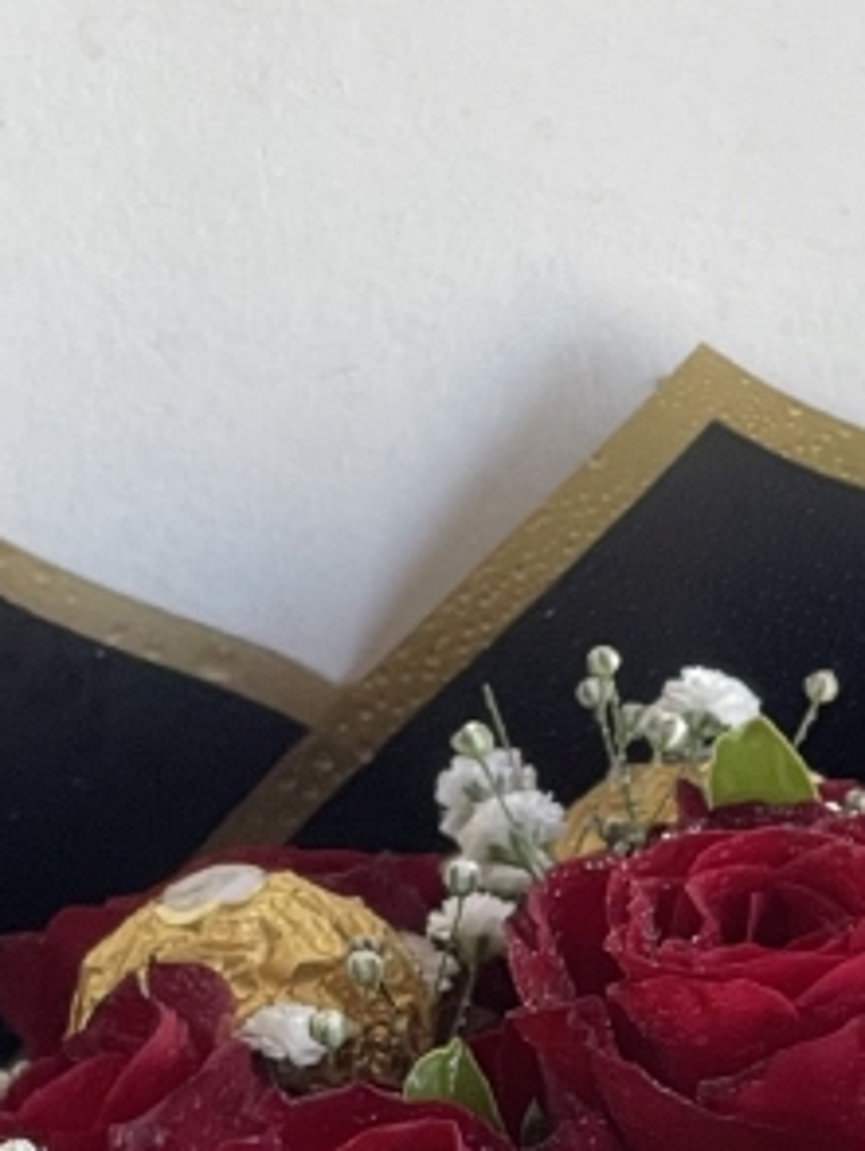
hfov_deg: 5.7
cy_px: 1323
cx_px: 810
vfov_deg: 7.5
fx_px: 8683
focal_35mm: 261
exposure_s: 1/99
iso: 100
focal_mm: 7.5
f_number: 2.2
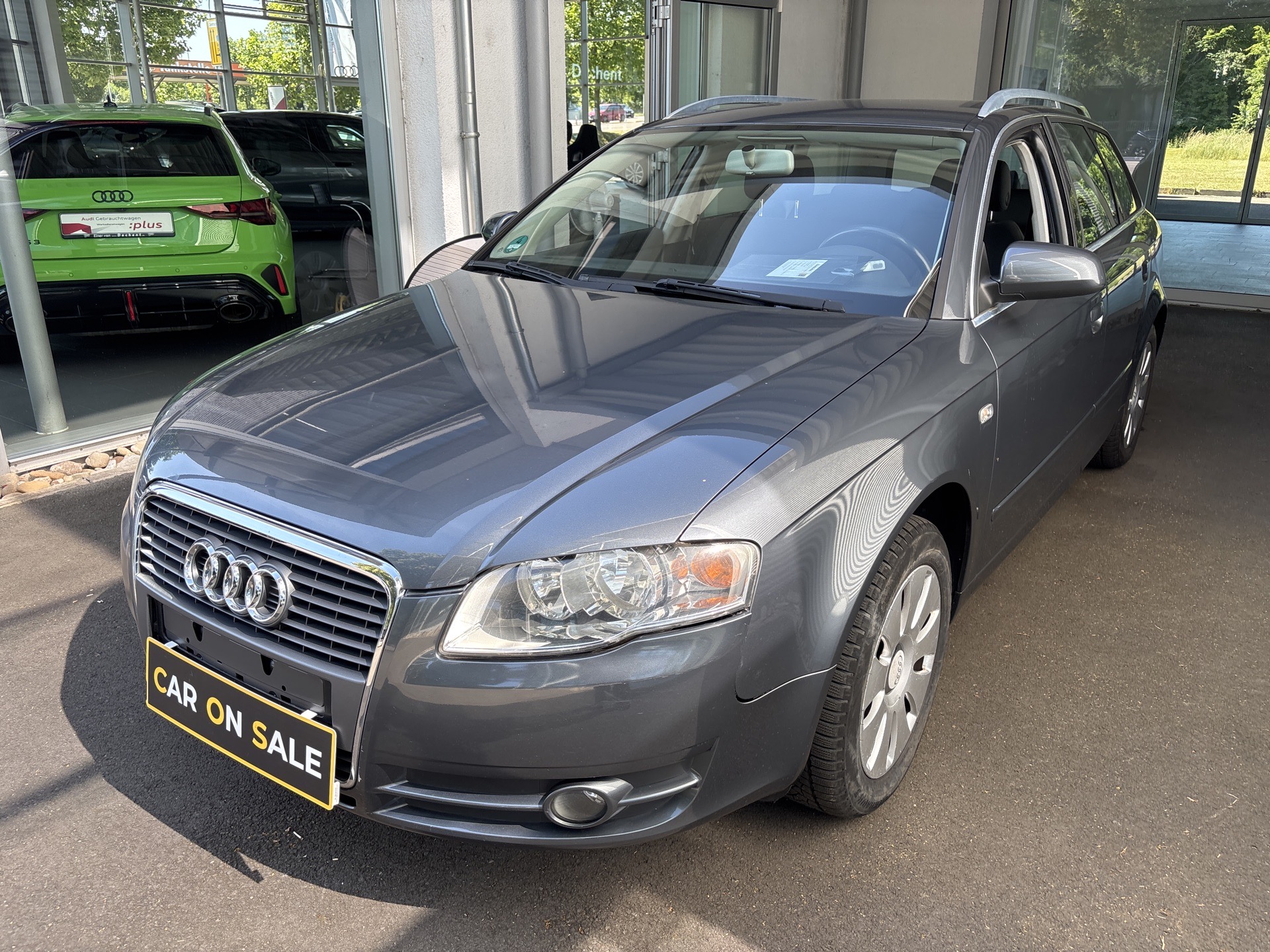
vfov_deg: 53.1
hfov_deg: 67.3
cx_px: 635
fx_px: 954
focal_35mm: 26
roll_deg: +0.4
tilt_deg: -18.9
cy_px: 476
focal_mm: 5.96
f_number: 1.6
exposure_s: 1/276
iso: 50
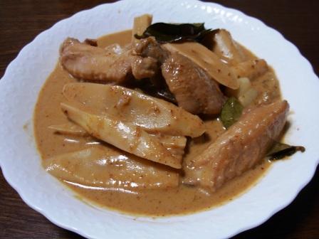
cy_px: 120
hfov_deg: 49.0
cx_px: 160
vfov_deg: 37.7
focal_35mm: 38
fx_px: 350
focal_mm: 6.3
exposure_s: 1/5.8
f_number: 2.9
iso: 50
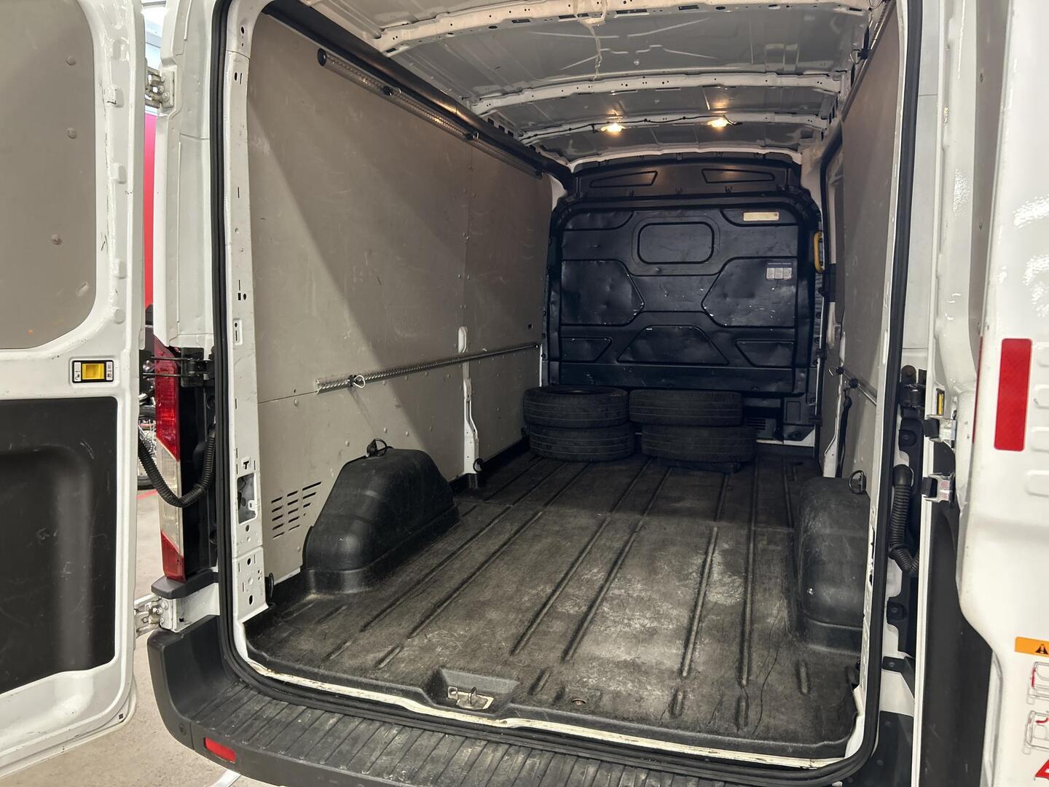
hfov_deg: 67.3
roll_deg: +0.1
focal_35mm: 26
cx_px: 524
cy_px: 394
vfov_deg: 53.1
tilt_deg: -8.7
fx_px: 788
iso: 320
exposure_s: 1/50
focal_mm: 5.7
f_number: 1.5
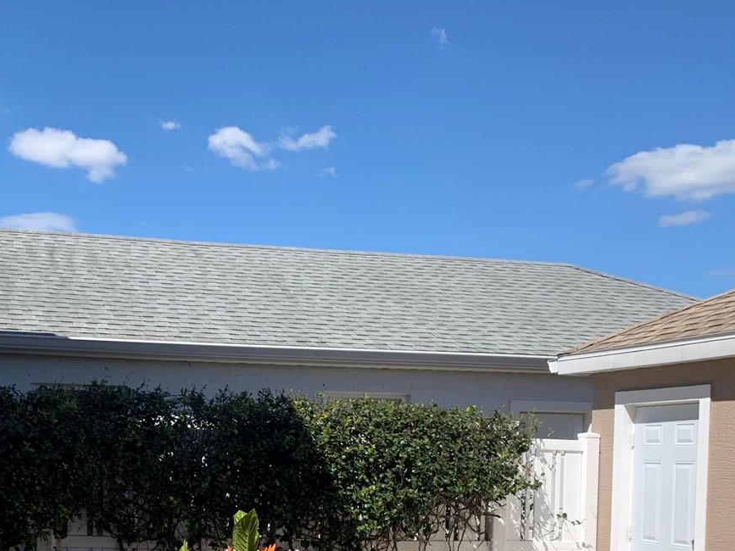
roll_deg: -1.6
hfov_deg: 38.7
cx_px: 187
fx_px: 1019
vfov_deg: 29.0
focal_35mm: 48
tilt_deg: -1.8
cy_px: 498
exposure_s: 1/2160
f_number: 1.8
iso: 25
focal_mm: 4.25
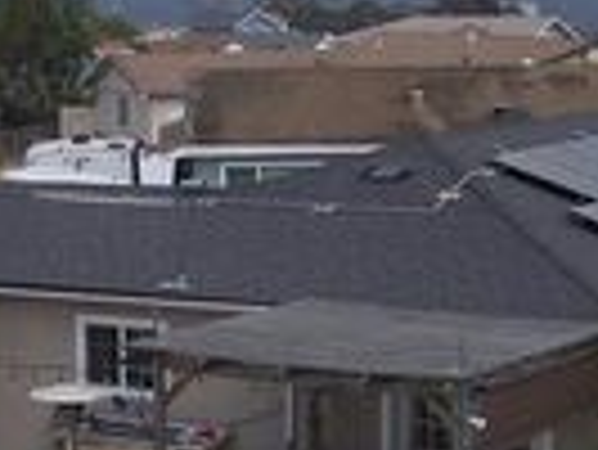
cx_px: -72
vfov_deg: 11.9
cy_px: 398
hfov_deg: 15.4
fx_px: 2144
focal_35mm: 124
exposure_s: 1/750
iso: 80
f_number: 3.4
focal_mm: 5.5
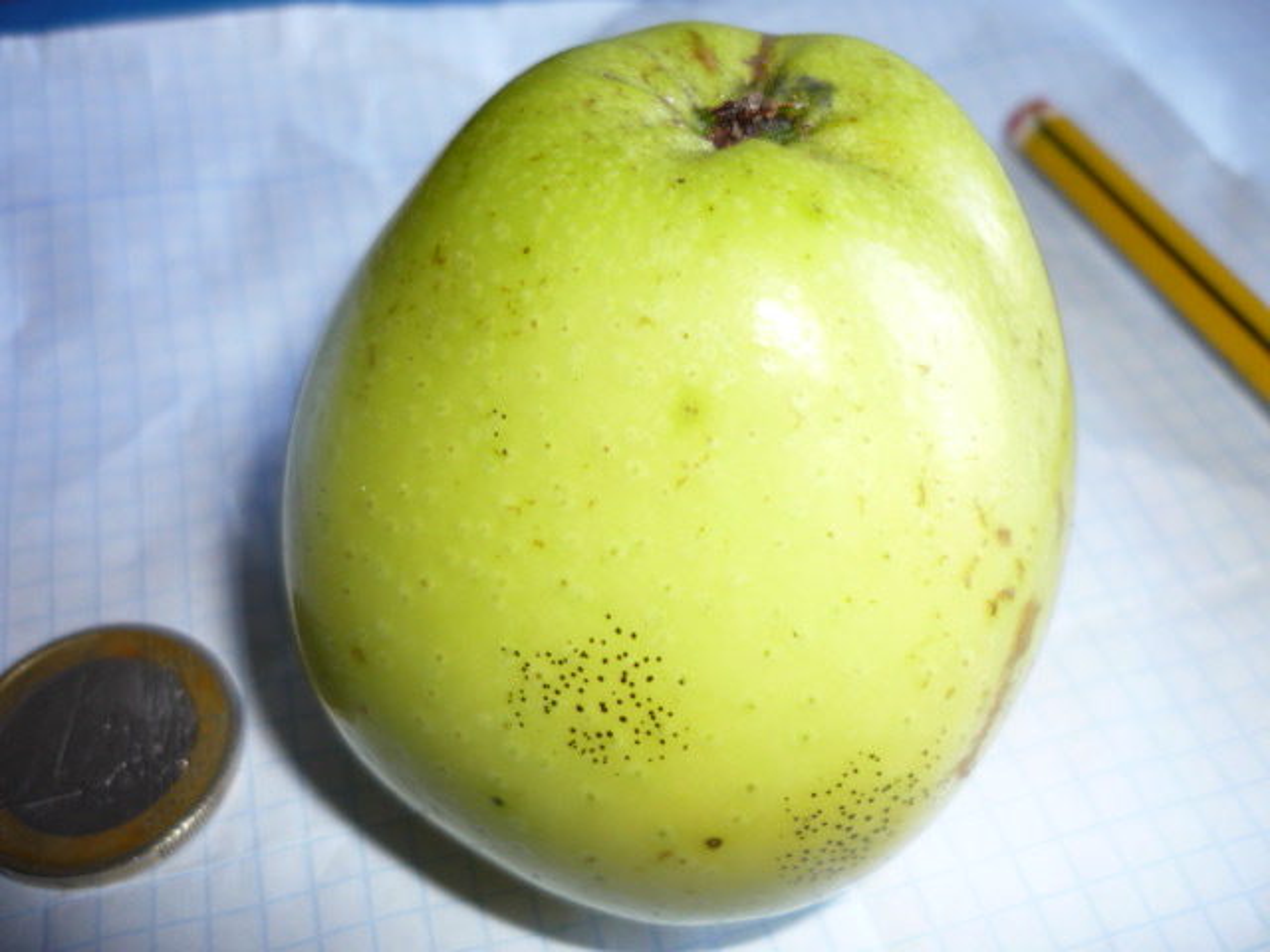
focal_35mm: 33
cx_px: 635
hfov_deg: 55.4
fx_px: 1211
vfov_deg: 42.9
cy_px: 476
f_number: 2.8
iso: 100
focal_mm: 5.5
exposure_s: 1/30
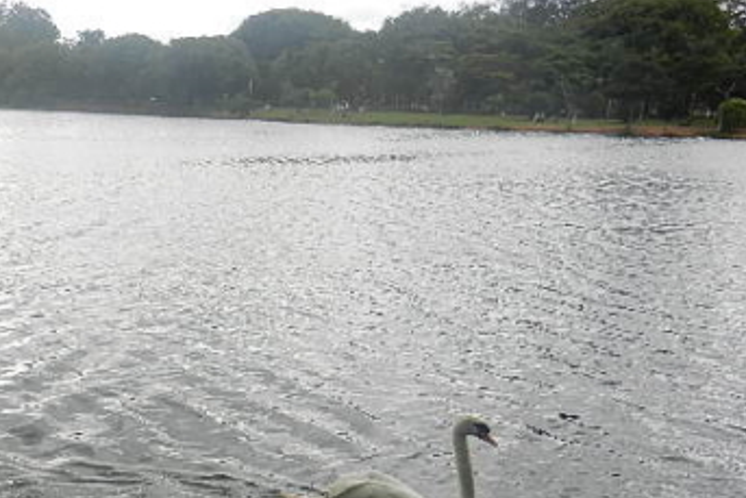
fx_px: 1057
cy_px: 425
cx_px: 120
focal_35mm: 51
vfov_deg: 25.9
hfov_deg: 37.1
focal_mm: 5.1
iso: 160
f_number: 3.6
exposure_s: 1/640
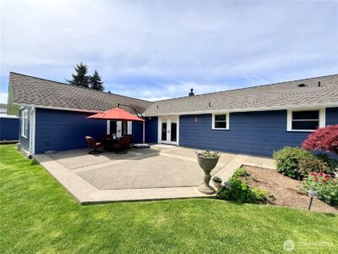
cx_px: 169
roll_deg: -0.4
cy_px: 127
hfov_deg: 102.1
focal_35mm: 14
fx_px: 137
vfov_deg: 85.7
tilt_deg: +0.0
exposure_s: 1/1613
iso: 50
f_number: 2.2
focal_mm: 2.22
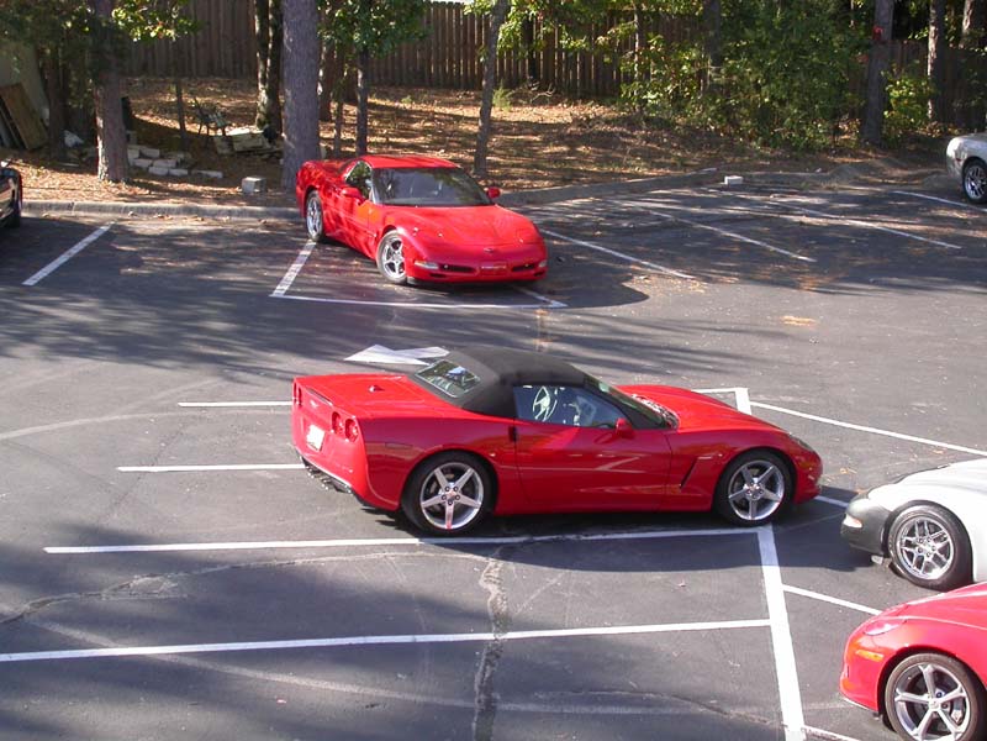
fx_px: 2538
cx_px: 494
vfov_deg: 16.6
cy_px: 370
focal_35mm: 89
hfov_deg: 22.0
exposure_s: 1/189
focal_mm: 18.4
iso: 100
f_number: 3.7
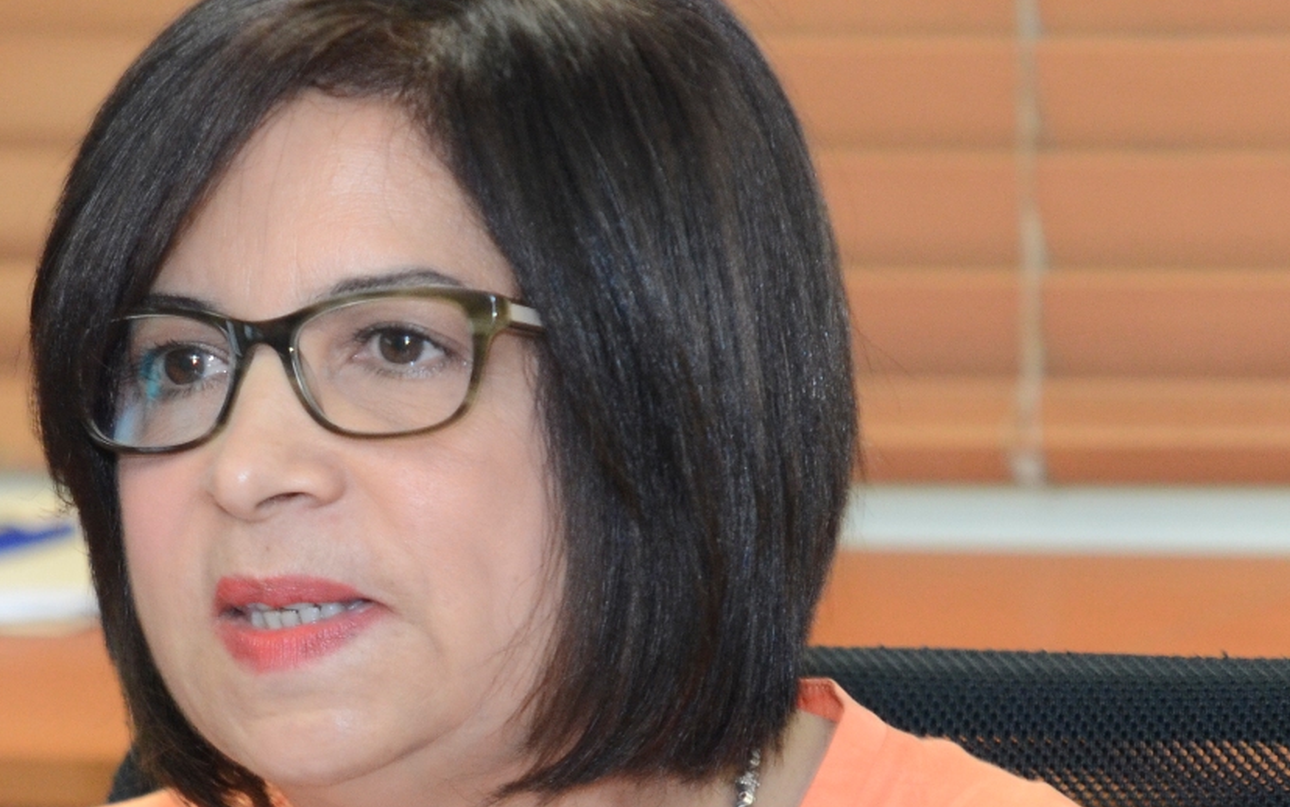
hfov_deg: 5.0
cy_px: 860
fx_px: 14805
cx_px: 400
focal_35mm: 421
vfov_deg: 3.1
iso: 800
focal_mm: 110
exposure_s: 1/80
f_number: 5
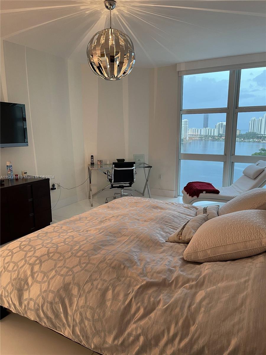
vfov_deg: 67.3
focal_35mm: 26
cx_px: 133
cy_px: 178
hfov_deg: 53.1
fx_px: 266
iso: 100
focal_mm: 5.1
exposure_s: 1/60
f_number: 1.6
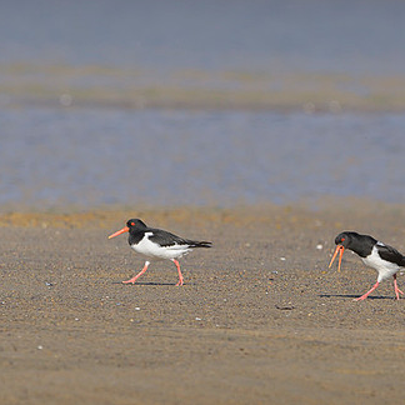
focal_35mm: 1086
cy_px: 186
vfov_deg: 1.6
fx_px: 14375
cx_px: 320
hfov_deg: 1.6
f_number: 8
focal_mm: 500
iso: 800
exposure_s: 1/2000
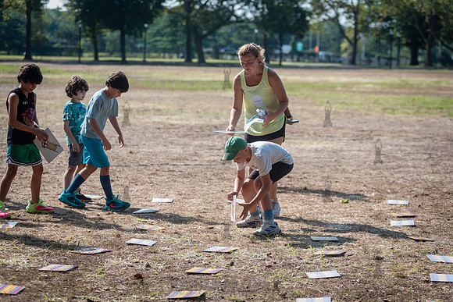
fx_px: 1267
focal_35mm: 101
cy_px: 151
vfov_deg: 13.6
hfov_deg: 20.3
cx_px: 226
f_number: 3.5
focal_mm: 100
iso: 500
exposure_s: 1/2500
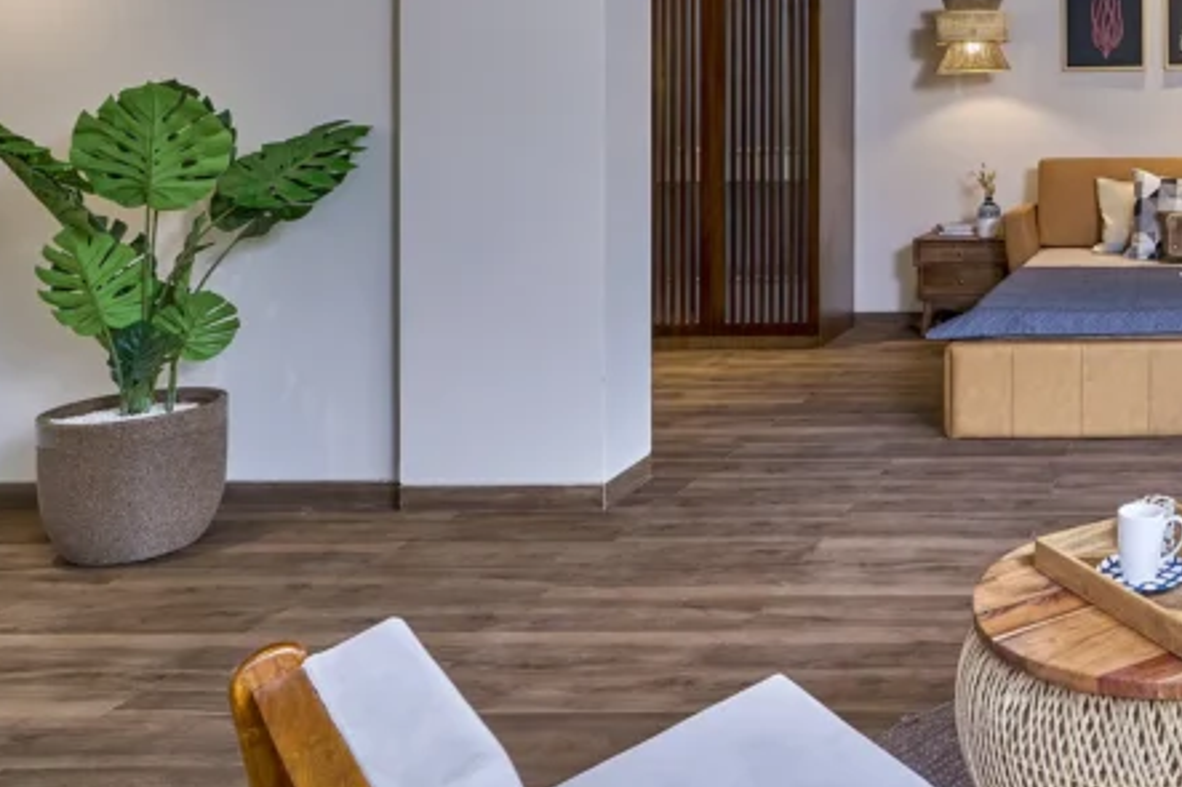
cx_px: 1145
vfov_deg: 34.1
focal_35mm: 37
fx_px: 1214
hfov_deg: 45.1
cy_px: 87
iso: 200
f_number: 8
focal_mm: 16
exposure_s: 1/5
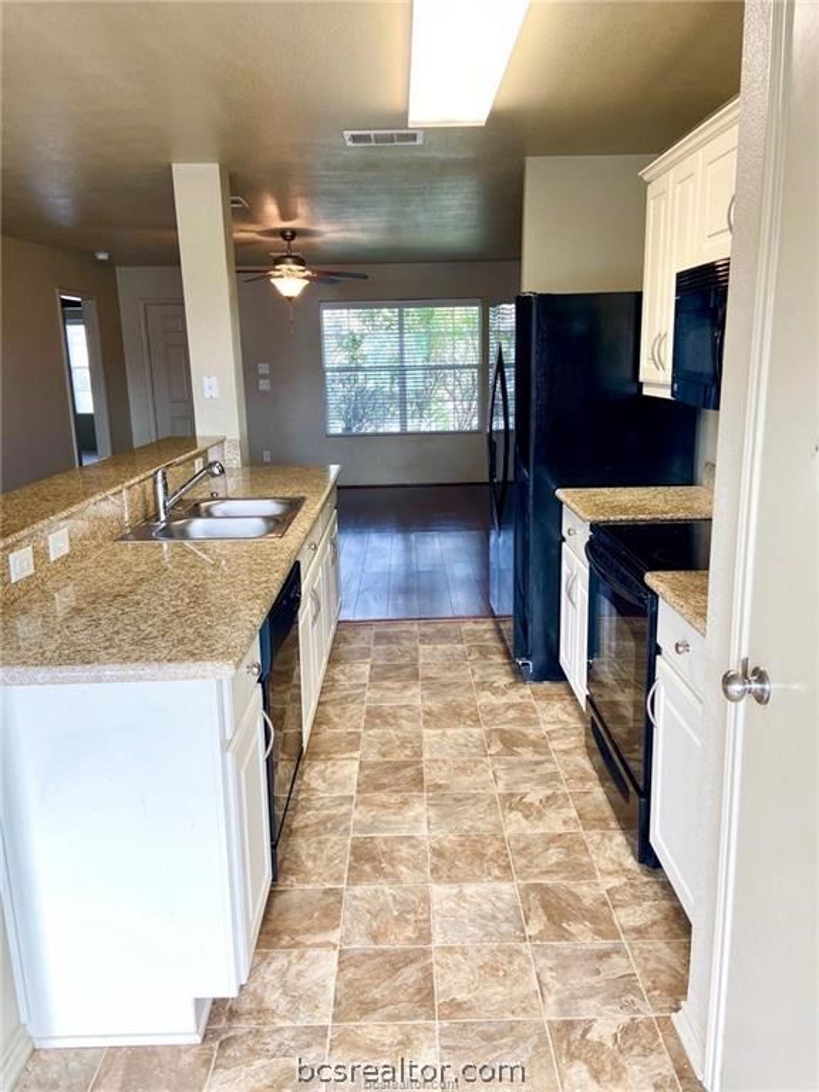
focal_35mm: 26
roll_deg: +0.6
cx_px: 410
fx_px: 820
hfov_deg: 53.1
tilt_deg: -12.9
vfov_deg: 67.3
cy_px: 546
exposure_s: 1/120
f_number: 1.8
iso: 80
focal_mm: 4.25
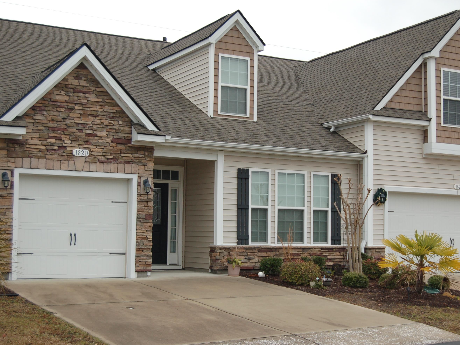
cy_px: 173
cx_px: 255
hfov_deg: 29.4
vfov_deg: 22.3
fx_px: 877
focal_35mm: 66
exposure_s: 1/500
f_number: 5
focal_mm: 40
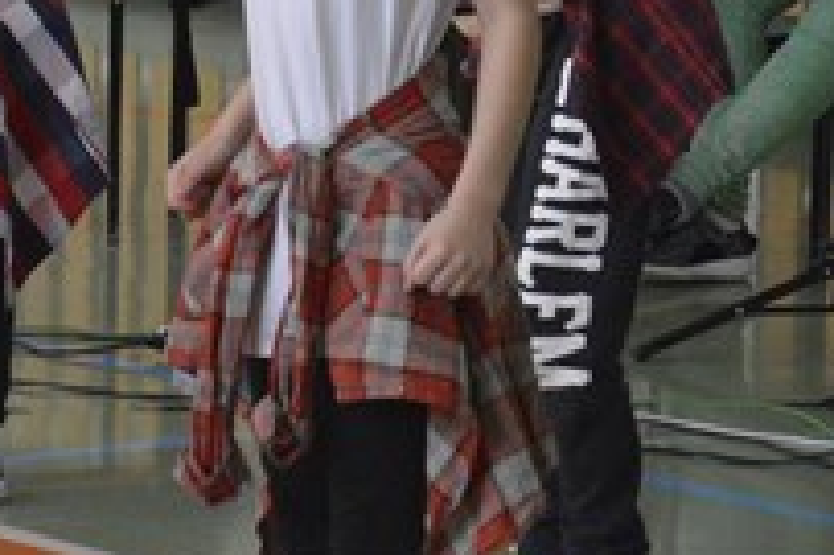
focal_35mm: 266
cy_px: -37
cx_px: -752
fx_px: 6156
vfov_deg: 5.1
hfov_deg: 7.5
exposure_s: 1/500
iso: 3200
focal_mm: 45
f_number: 4.8
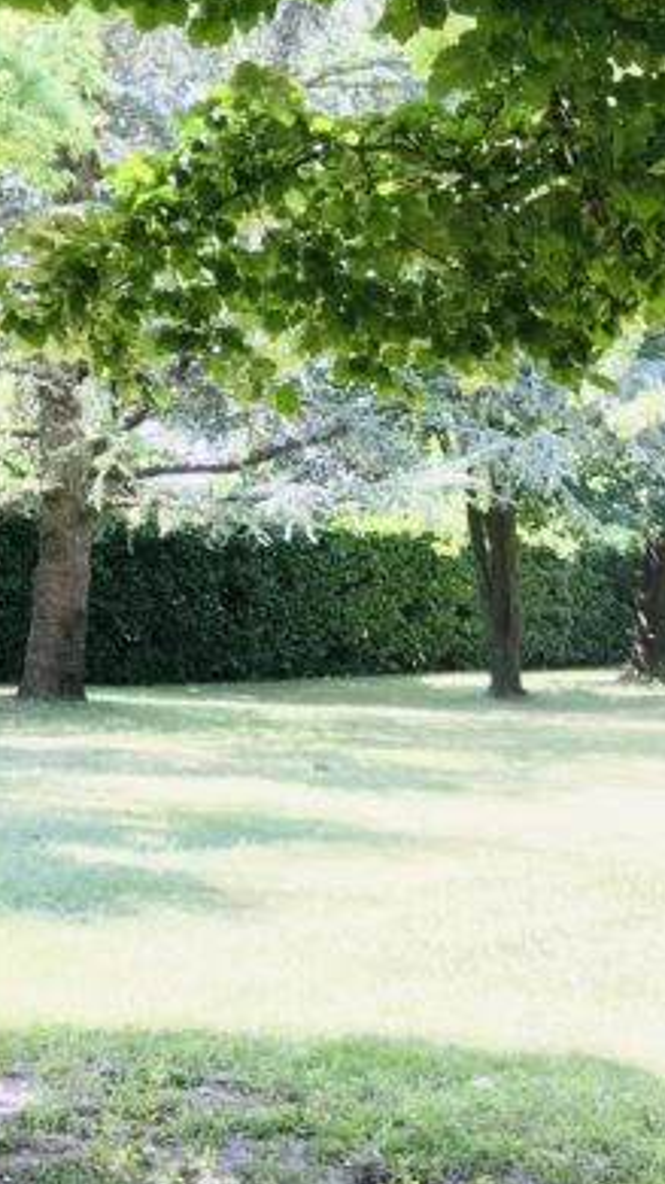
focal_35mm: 83
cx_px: -255
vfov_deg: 24.3
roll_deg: -1.8
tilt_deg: +13.3
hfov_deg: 13.9
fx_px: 2605
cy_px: -43
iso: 40
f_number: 2.2
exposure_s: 1/100
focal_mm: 4.15
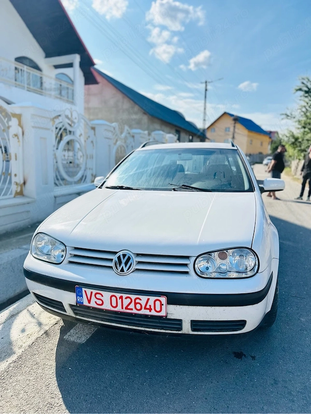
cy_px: 207
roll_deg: -4.2
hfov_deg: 56.8
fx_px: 287
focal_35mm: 24
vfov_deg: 71.6
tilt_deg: -8.7
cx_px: 156
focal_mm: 6.86
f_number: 1.78
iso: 80
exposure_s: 1/4348
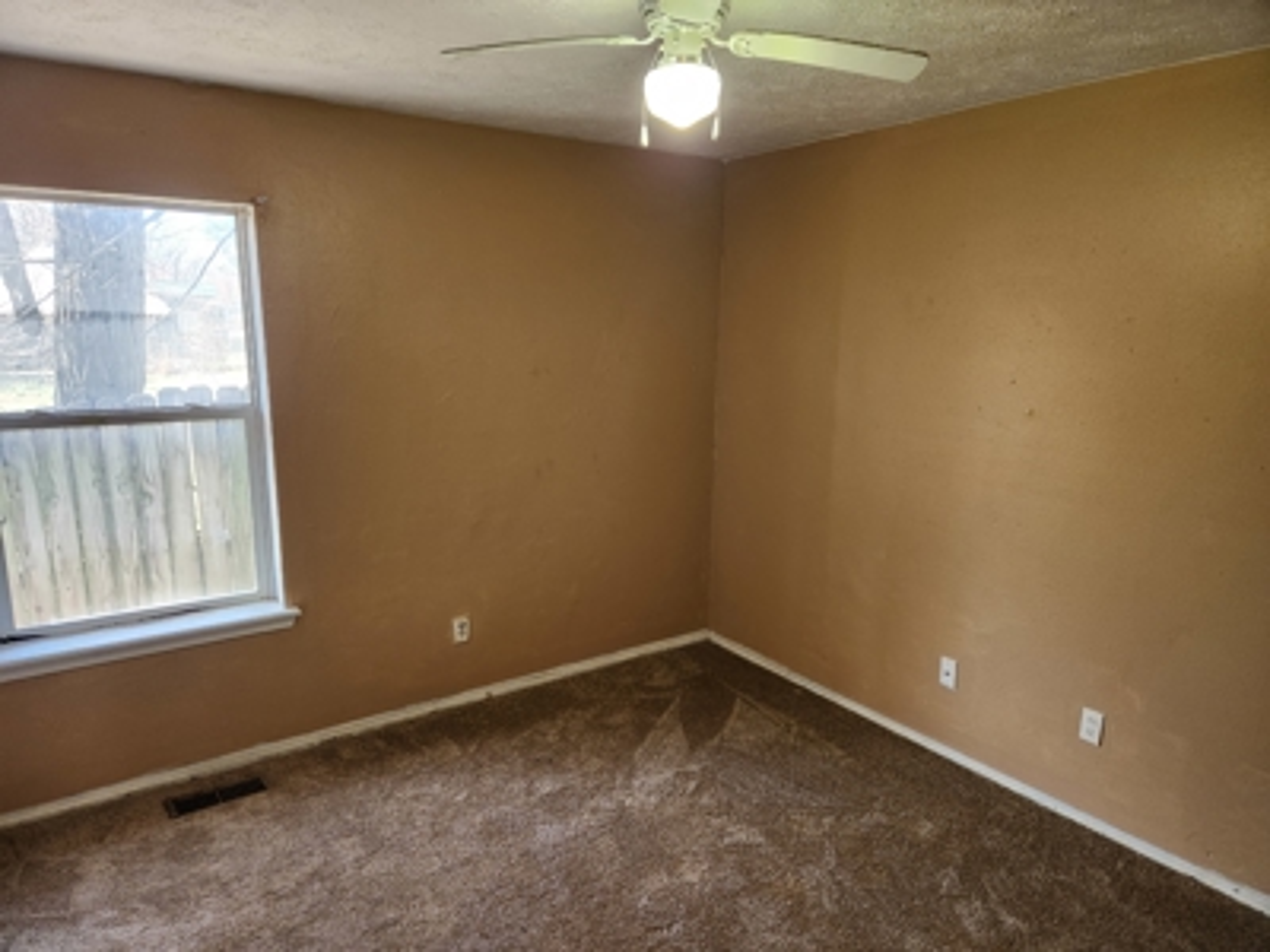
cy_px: 476
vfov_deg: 58.9
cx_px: 635
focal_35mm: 23
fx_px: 844
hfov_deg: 73.9
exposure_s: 1/120
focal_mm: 5.4
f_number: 1.8
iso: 250
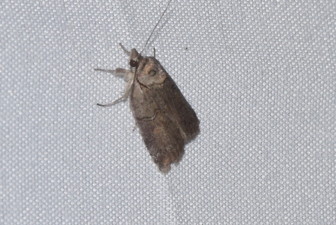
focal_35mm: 210
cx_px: 168
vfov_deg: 6.6
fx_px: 1962
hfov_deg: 9.8
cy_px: 112
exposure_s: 1/160
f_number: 13
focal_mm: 140
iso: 100
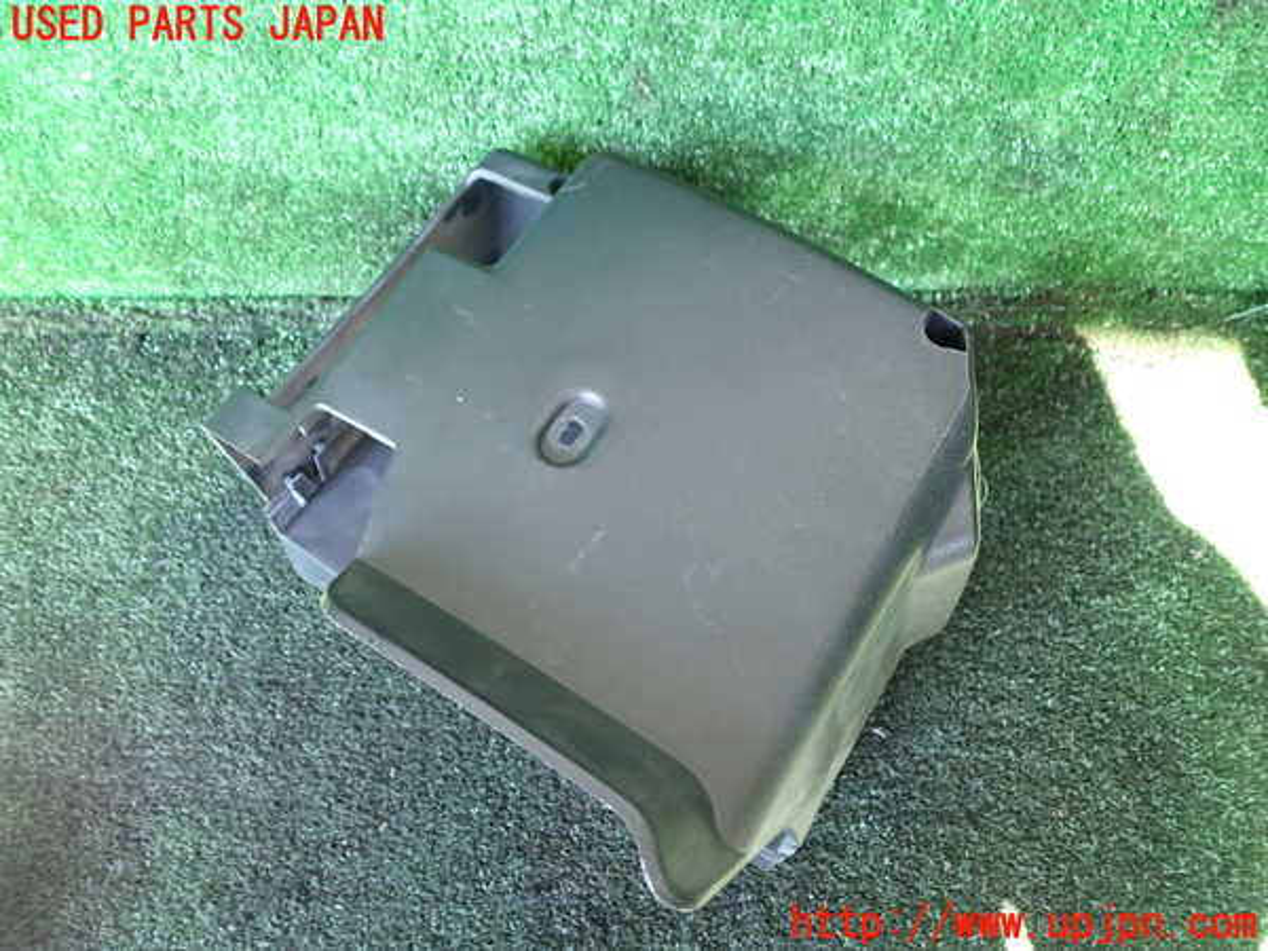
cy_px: 476
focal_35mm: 30
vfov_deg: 46.8
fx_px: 1099
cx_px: 634
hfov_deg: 60.0
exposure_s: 1/30
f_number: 2.3
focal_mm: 5.4
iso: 320
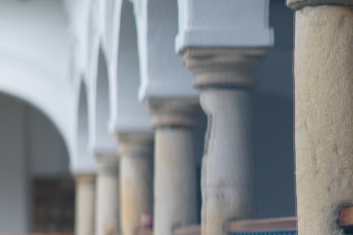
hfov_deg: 11.3
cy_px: 173
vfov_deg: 7.6
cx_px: 292
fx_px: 1774
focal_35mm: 181
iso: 100
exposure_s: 1/2000
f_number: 1.6
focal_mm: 85
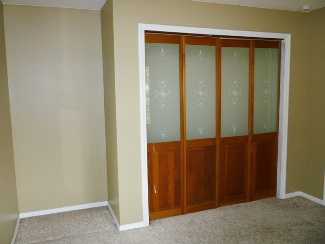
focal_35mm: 29
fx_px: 272
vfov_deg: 48.2
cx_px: 162
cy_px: 122
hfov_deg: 61.7
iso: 125
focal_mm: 5.2
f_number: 3.3
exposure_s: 1/30
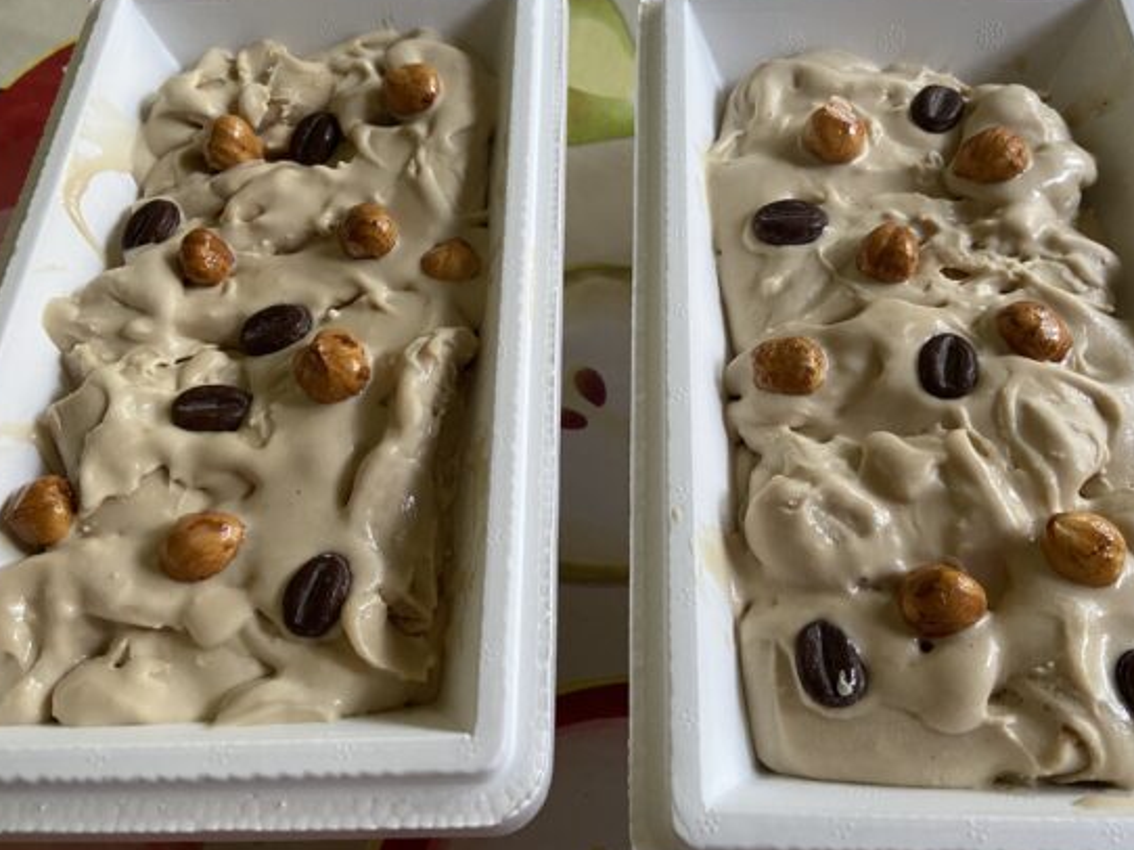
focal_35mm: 32
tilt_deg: -58.2
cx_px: 599
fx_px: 1048
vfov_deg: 44.0
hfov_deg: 56.8
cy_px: 358
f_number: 1.8
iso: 200
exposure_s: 1/60
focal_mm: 4.25
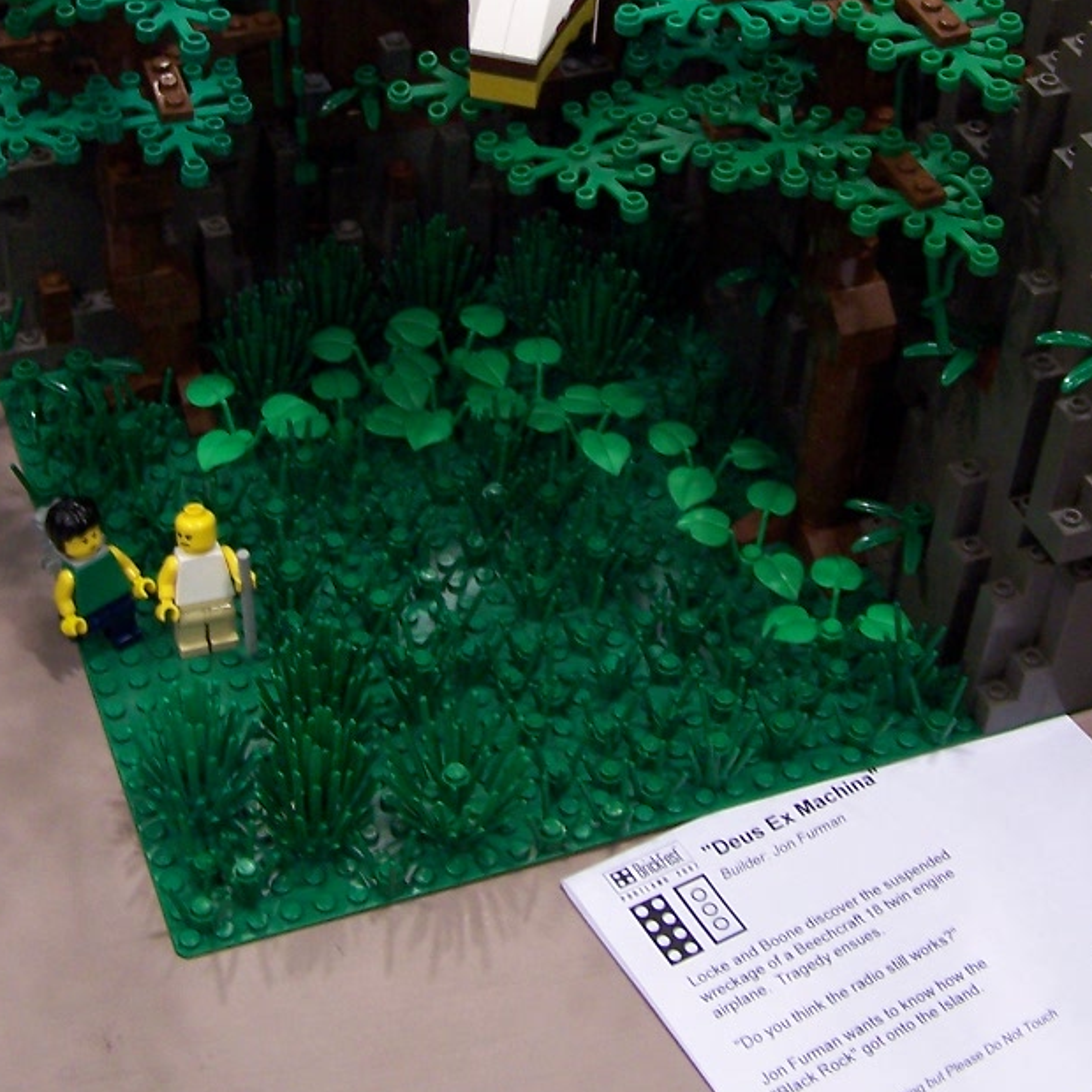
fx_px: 2320
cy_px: 196
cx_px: 530
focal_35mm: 65
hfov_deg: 26.5
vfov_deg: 25.9
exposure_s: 1/20
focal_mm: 6.3
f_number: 2.8
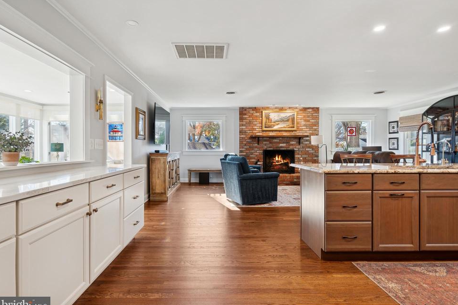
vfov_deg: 70.5
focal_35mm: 17
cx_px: 241
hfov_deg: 93.2
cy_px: 152
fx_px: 216
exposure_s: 1/8
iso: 200
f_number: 10
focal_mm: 16
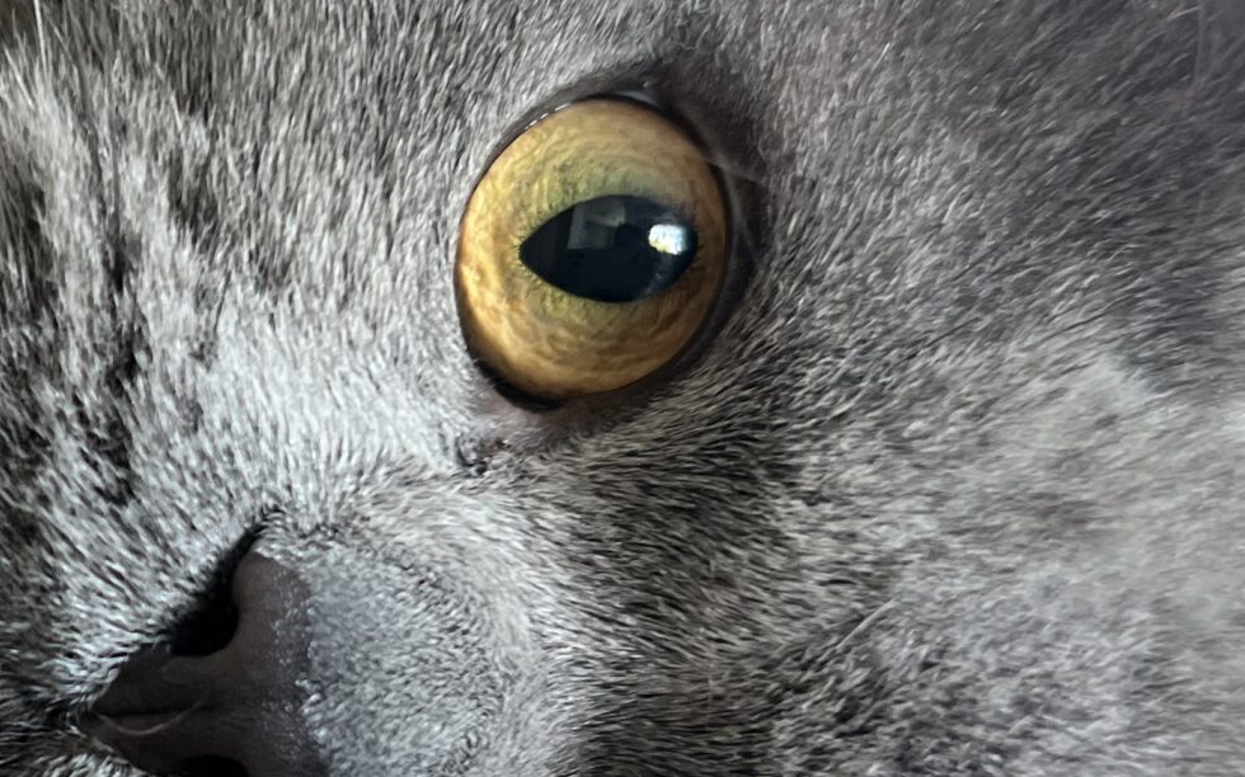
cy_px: 418
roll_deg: -7.8
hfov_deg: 26.7
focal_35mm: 72
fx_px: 2442
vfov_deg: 18.1
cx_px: -53
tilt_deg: +1.2
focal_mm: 5.7
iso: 320
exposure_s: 1/60
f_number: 1.5
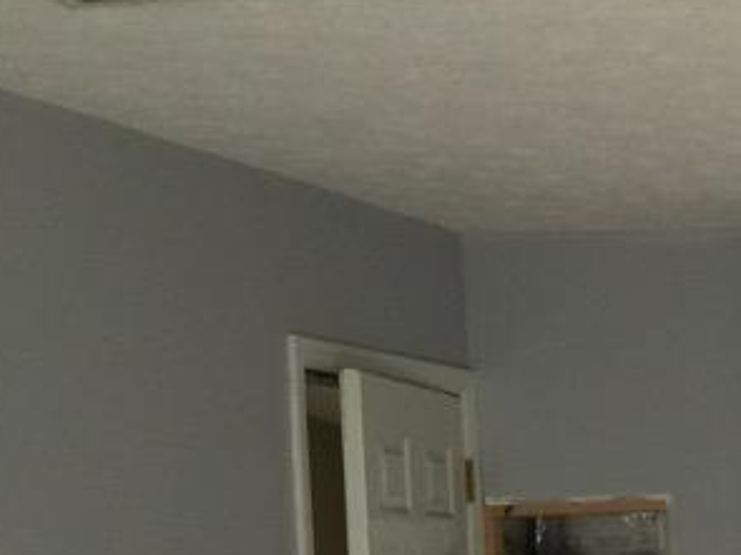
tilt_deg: -1.8
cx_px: 1369
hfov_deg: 14.5
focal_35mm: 118
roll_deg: +0.8
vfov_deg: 12.2
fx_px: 2525
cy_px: 736
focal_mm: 4.15
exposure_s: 1/15
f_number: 2.2
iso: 32
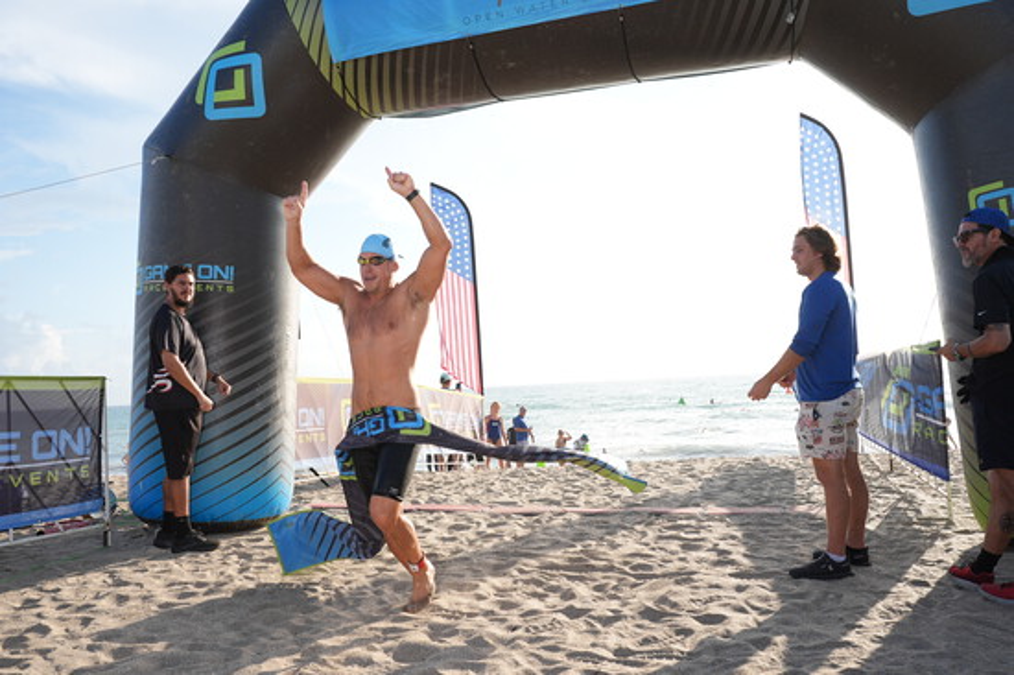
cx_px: 507
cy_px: 338
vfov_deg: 44.9
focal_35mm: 29
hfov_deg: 63.7
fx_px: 816
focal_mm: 29
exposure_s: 1/500
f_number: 8
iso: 320
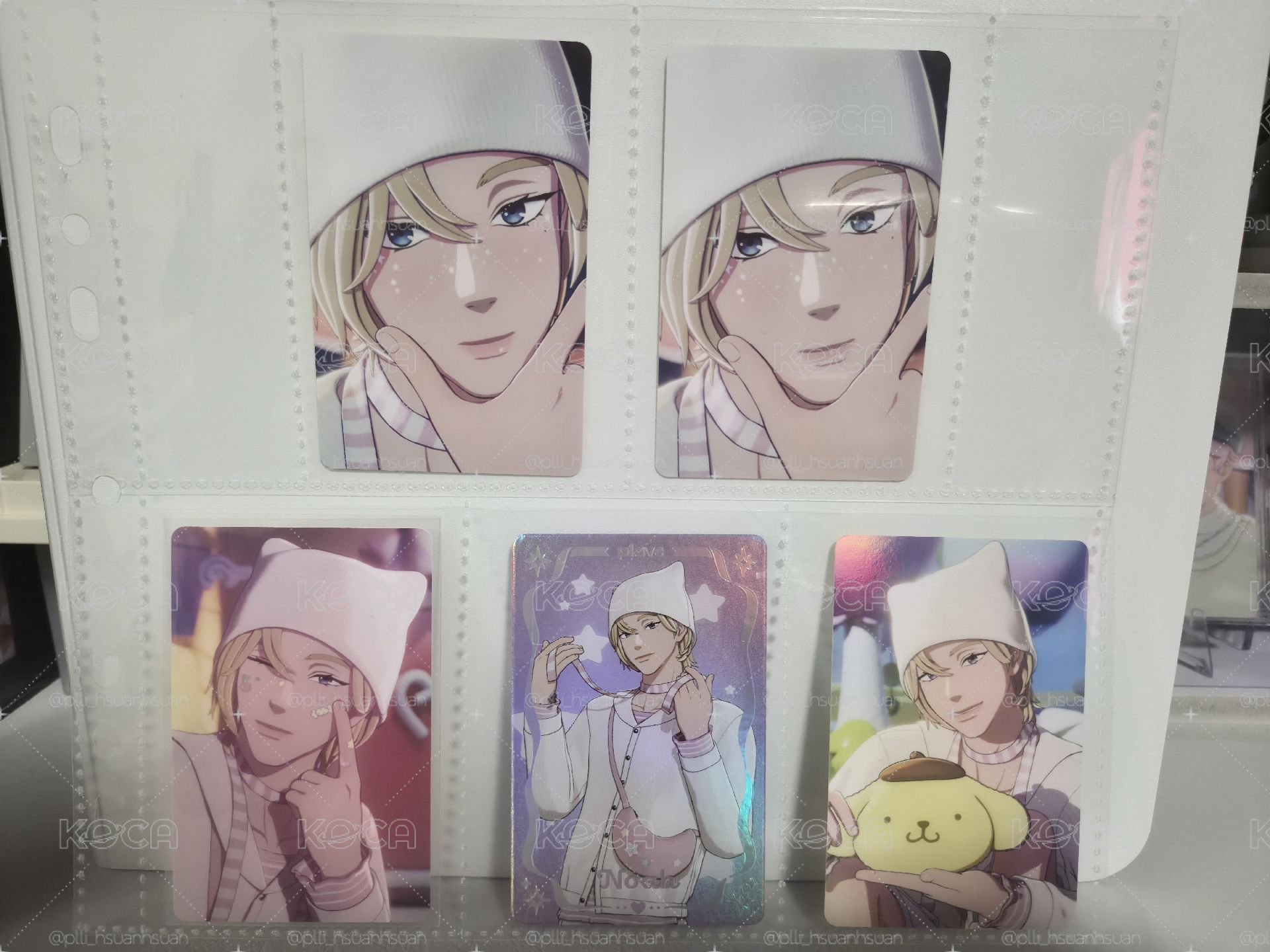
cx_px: 635
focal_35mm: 23
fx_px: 844
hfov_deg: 73.9
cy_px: 476
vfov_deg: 58.9
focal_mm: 5.4
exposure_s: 1/40
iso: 320
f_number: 1.8
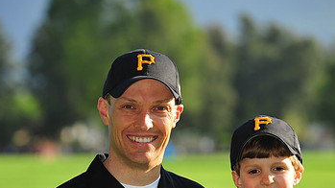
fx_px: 2548
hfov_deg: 7.5
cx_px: 162
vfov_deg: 4.2
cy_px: 250
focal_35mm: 287
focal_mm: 165
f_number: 4
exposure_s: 1/1000
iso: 200
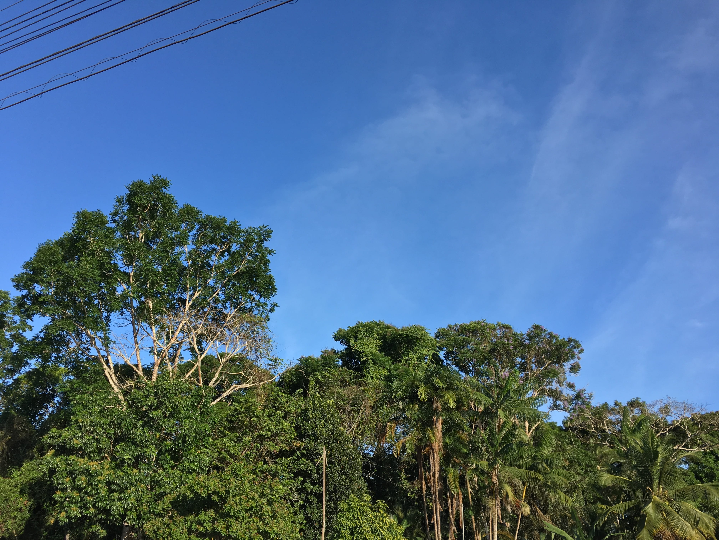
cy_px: 270
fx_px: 602
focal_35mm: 29
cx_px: 360
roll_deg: -2.0
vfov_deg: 48.2
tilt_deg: +27.1
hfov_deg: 61.7
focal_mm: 4.15
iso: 25
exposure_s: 1/746
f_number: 2.2
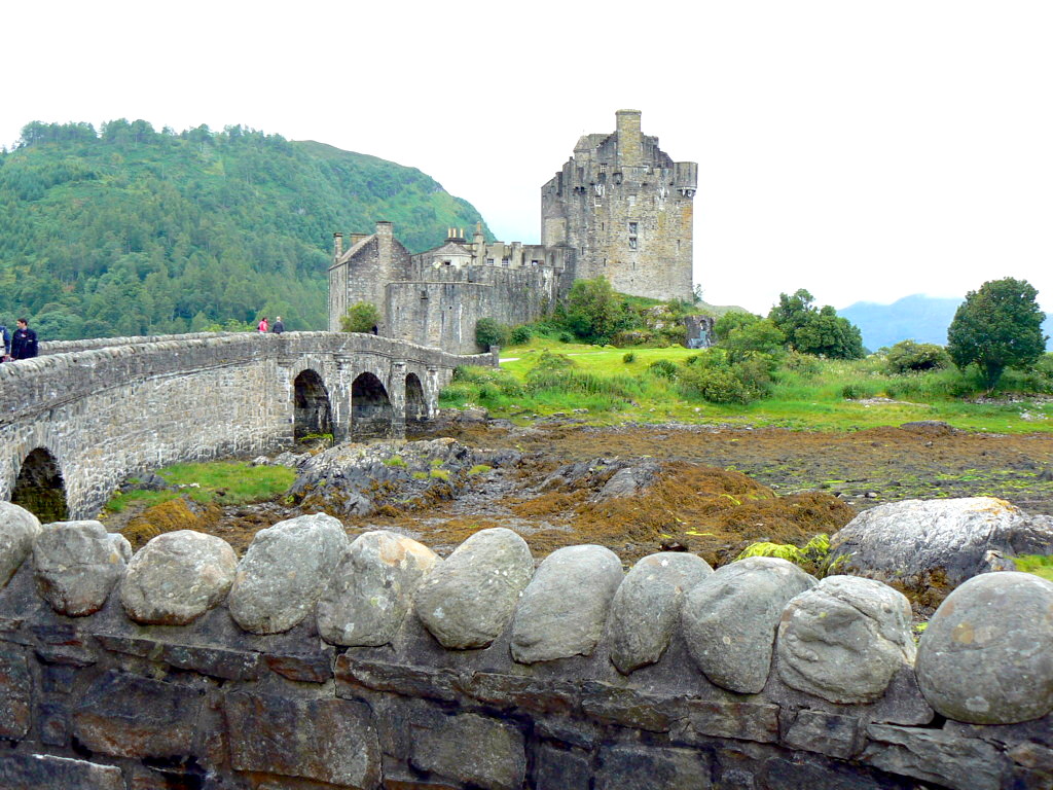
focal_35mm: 46
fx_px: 1399
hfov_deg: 41.2
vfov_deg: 31.5
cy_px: 395
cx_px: 526
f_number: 4.5
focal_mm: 7.7
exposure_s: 1/125
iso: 80
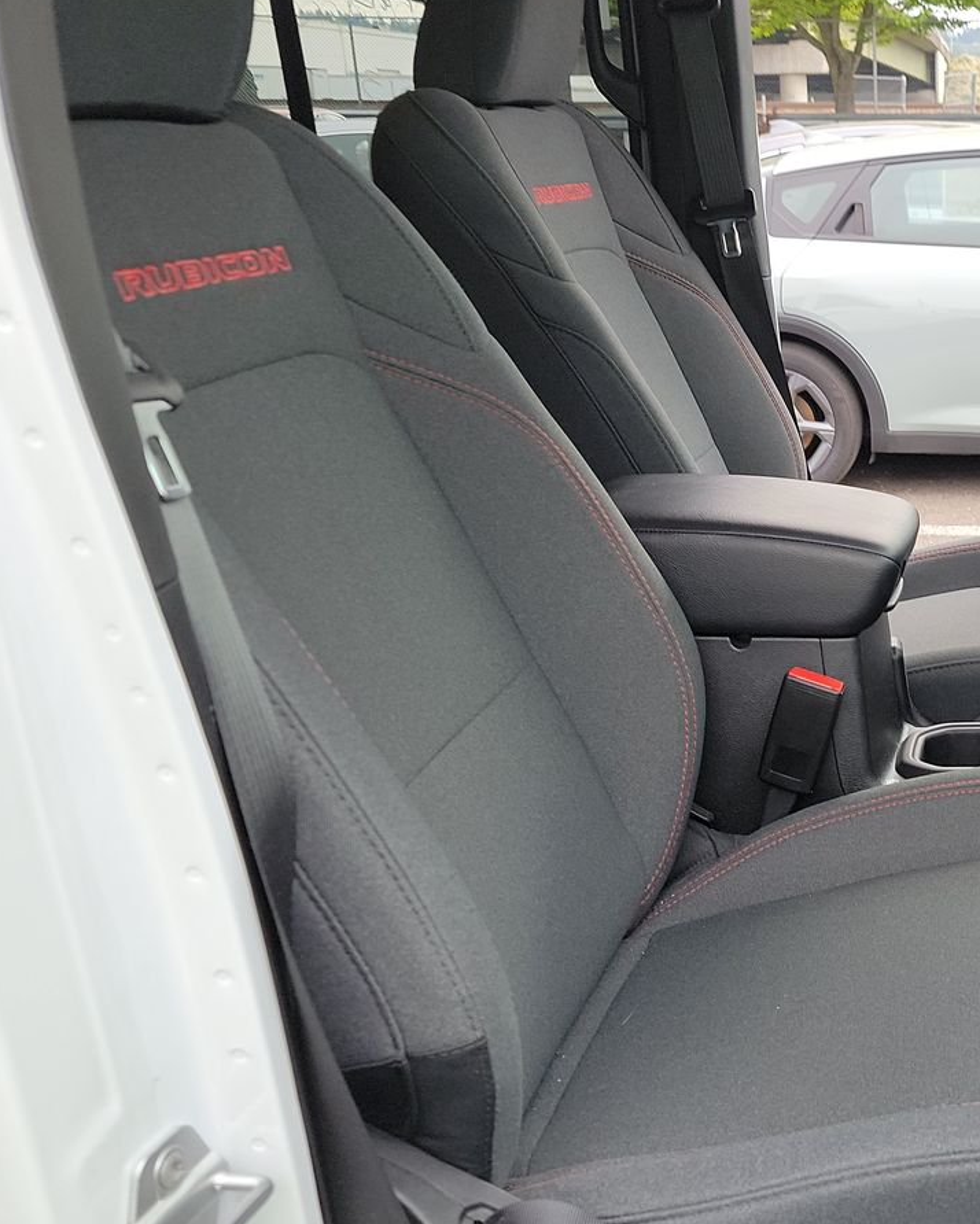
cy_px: 609
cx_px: 981
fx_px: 1522
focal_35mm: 42
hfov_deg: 32.8
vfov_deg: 43.8
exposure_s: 1/119
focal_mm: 6.7
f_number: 1.8
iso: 64
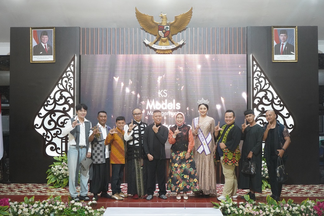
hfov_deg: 45.4
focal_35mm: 43
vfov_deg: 31.2
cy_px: 108
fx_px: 387
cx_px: 162
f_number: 5.6
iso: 10000
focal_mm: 43
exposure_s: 1/100
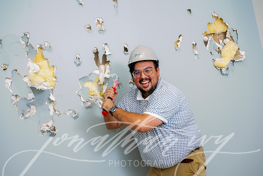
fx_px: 336
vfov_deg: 29.3
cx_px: 132
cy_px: 88
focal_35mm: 46
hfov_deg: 42.7
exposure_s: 1/200
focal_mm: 46
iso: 800
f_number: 5.6
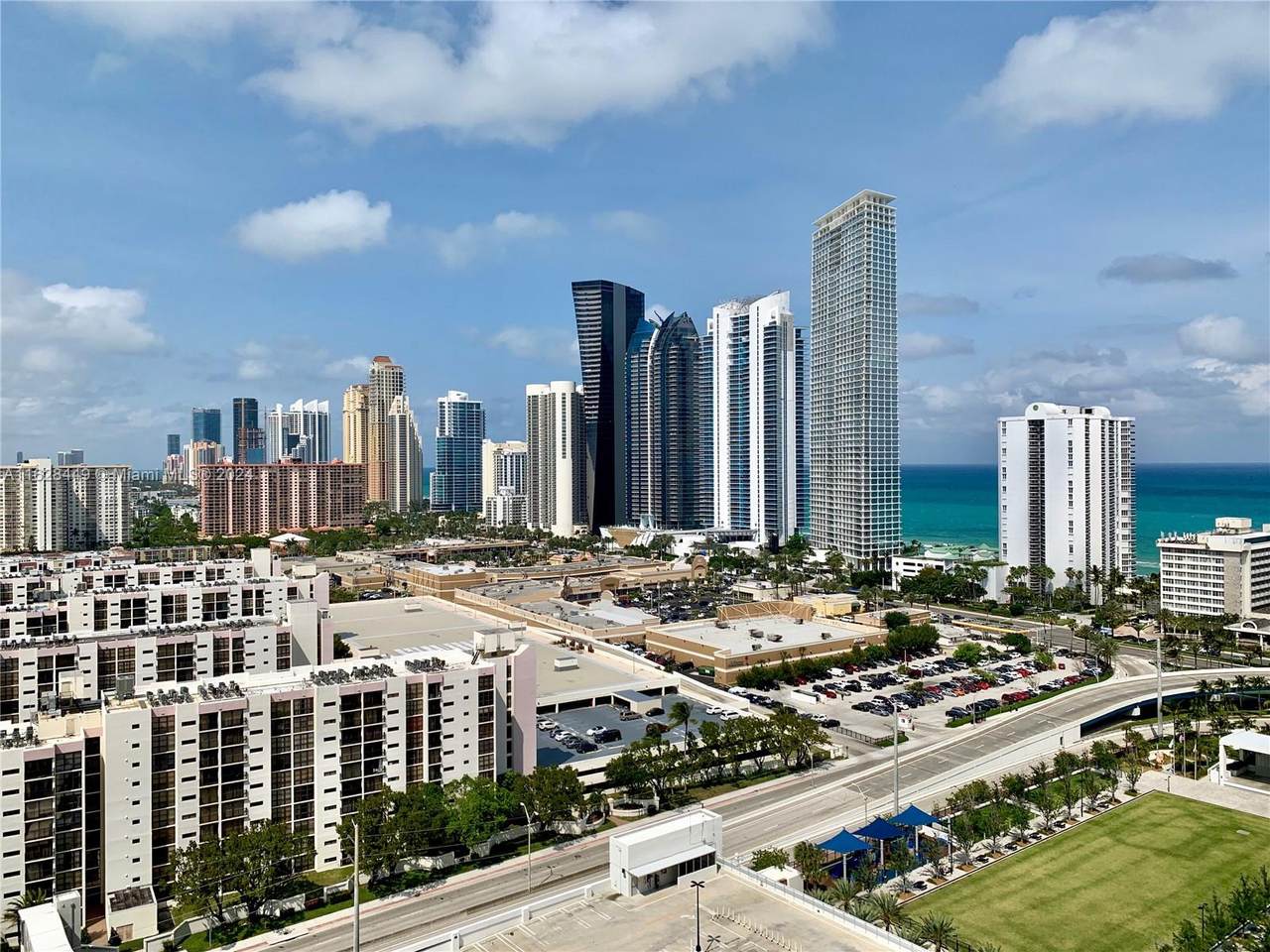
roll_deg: +0.1
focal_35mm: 26
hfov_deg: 67.3
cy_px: 476
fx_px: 954
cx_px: 635
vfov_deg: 53.1
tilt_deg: -0.9
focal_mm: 4.25
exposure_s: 1/5128
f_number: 1.8
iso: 25
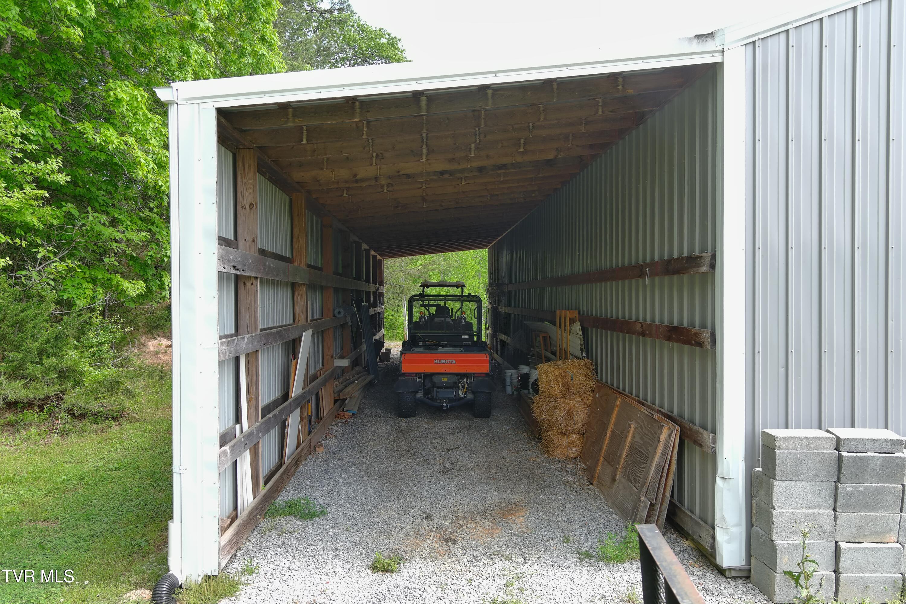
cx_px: 453
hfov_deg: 63.7
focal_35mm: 29
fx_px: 730
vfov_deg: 45.0
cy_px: 302
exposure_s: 1/240
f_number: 2.8
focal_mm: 10.57
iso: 100
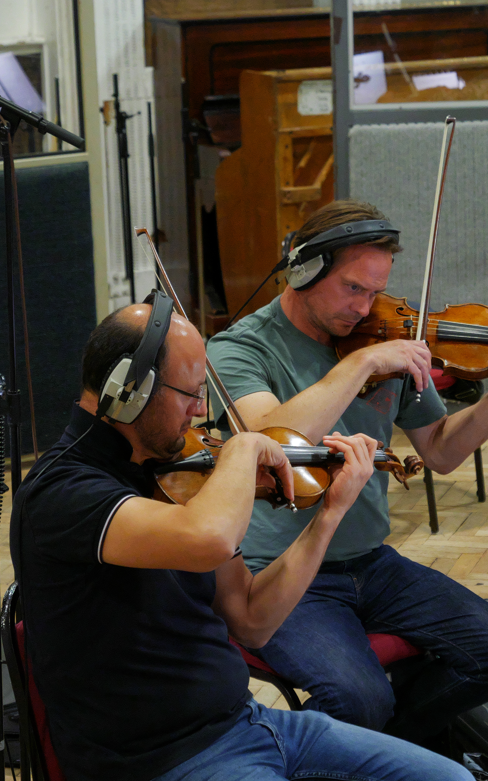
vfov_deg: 16.7
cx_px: 380
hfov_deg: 10.5
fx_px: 2659
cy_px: 391
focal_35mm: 125
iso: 2500
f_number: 3.9
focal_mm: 44
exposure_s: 1/100
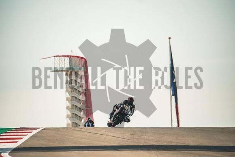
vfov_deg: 3.5
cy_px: 78
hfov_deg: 5.3
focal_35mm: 392
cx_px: 118
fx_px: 2559
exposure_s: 1/4000
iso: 1250
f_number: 5
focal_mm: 261.2
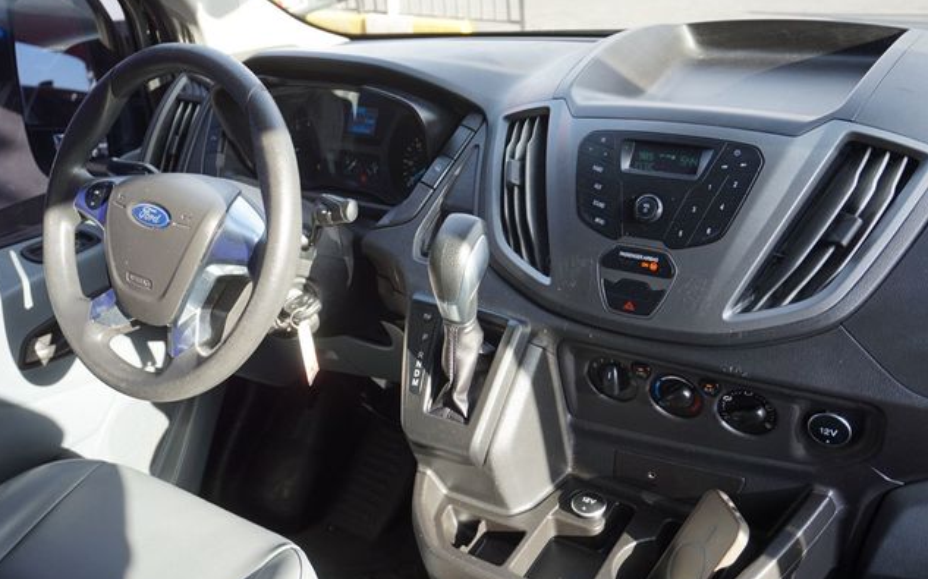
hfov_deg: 56.7
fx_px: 860
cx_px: 460
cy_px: 298
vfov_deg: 37.2
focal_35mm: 34
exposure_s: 1/60
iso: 100
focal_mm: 22
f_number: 4.5
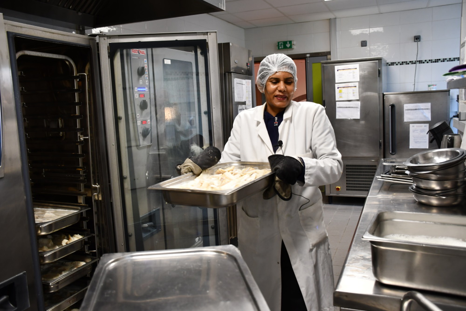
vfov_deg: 40.0
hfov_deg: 57.2
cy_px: 156
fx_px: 427
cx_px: 233
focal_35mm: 33
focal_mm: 22
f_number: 3.5
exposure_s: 1/125
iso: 800
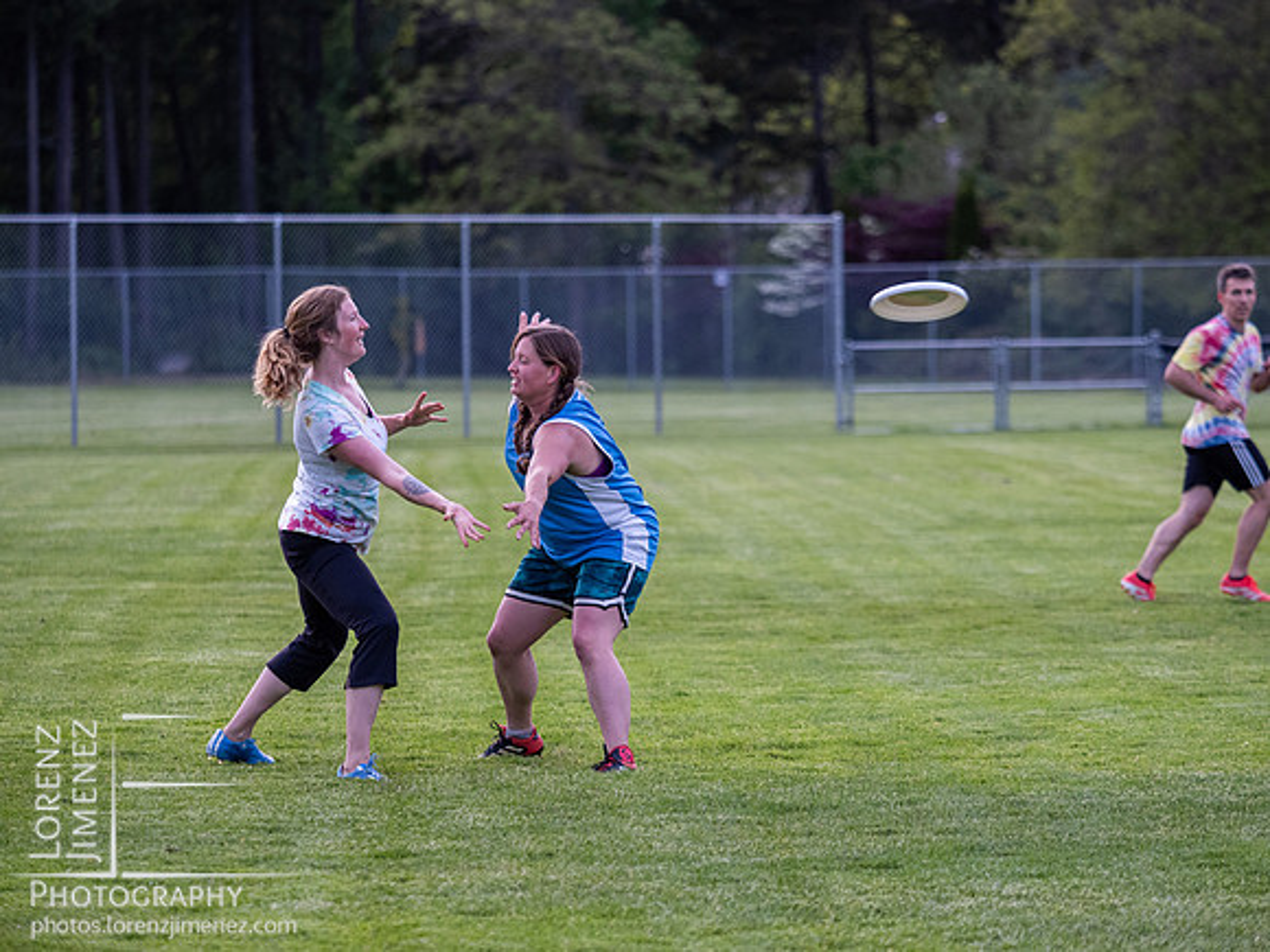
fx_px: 7778
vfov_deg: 7.0
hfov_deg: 9.3
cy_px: 476
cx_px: 635
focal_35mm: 212
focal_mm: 106
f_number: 2.8
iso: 800
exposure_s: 1/800
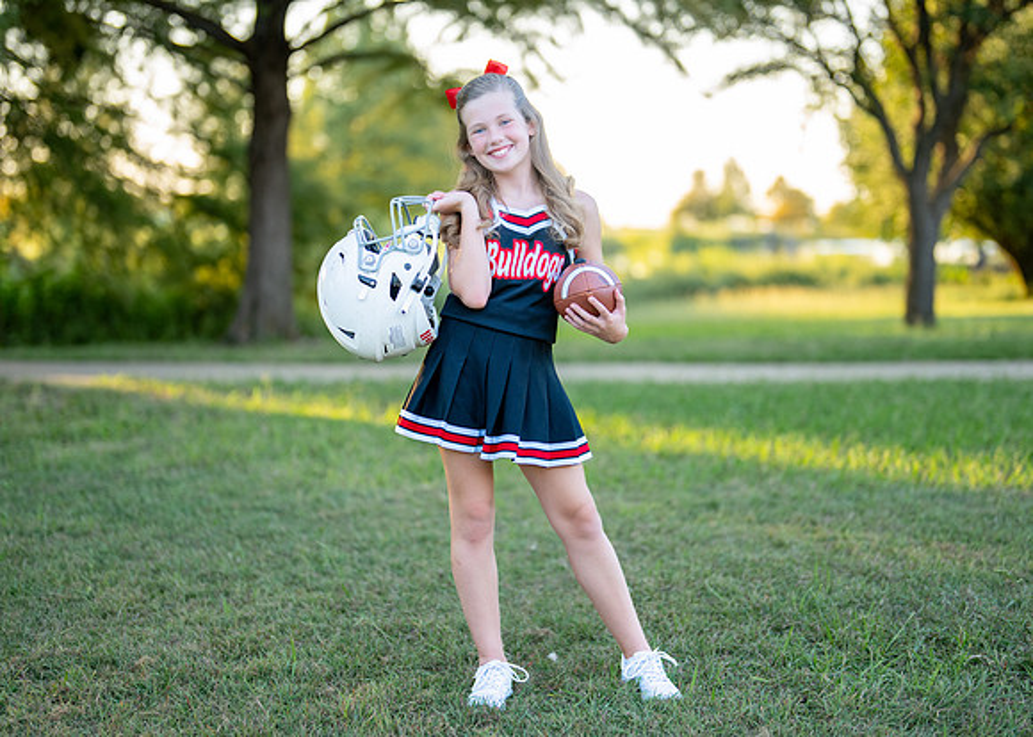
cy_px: 324
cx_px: 521
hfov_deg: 32.3
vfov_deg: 23.3
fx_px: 1787
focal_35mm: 61
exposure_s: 1/1000
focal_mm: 50
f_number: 1.2
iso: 200
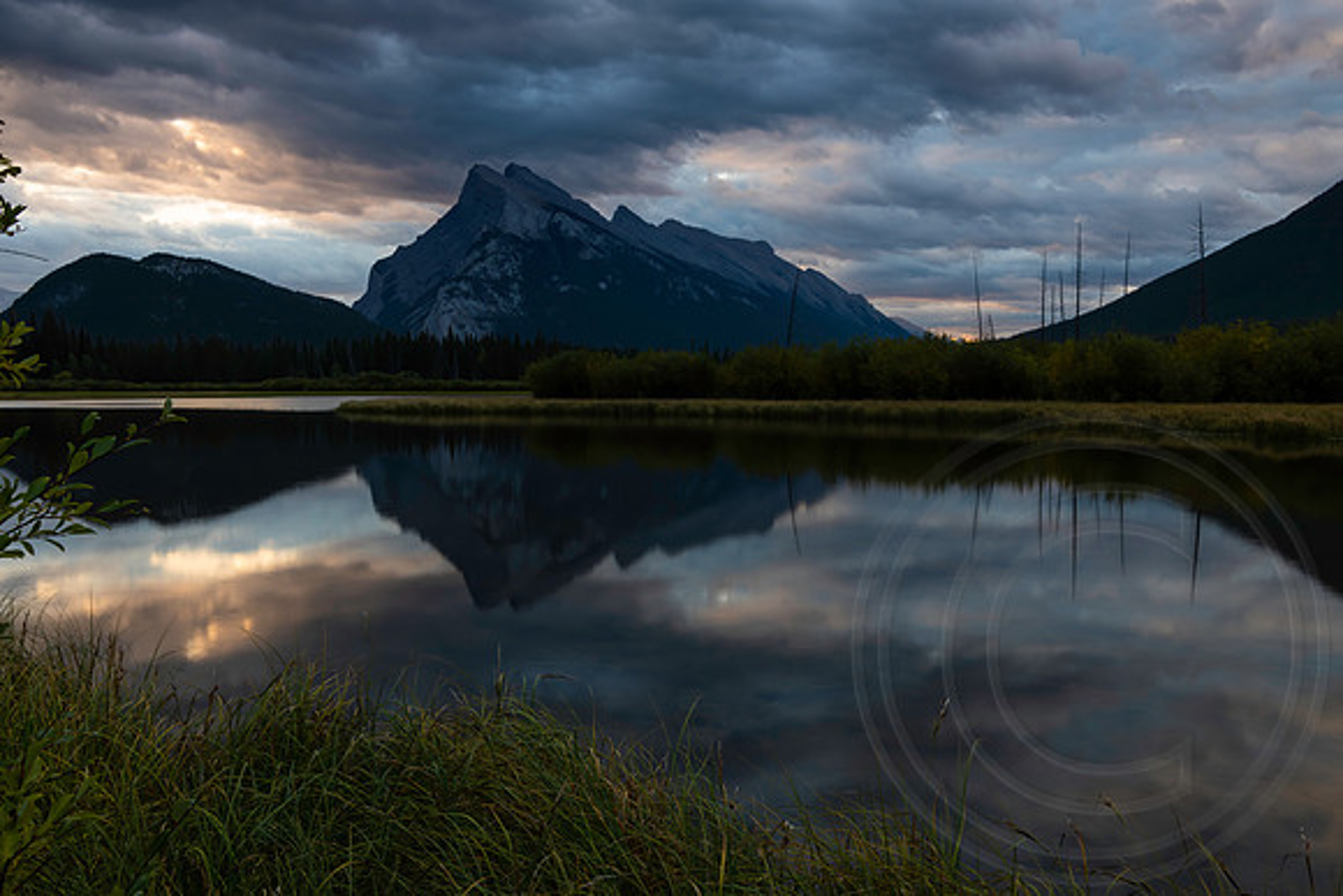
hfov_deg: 58.7
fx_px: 1194
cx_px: 672
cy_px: 448
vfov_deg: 41.1
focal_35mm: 32
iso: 64
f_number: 18
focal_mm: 32
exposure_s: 1/1.67
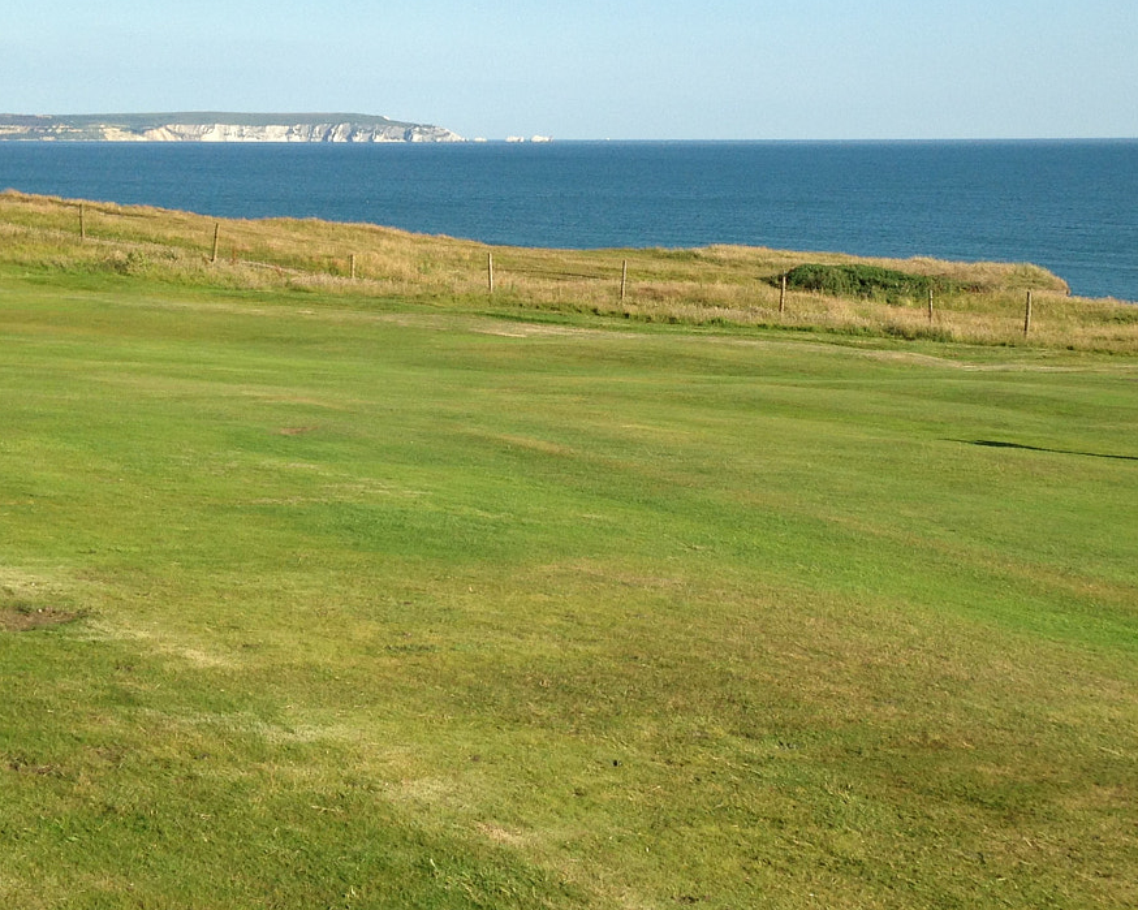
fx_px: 1987
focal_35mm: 59
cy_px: 306
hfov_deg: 31.9
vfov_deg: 25.7
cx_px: 620
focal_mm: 4.12
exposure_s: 1/1232
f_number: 2.4
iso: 50
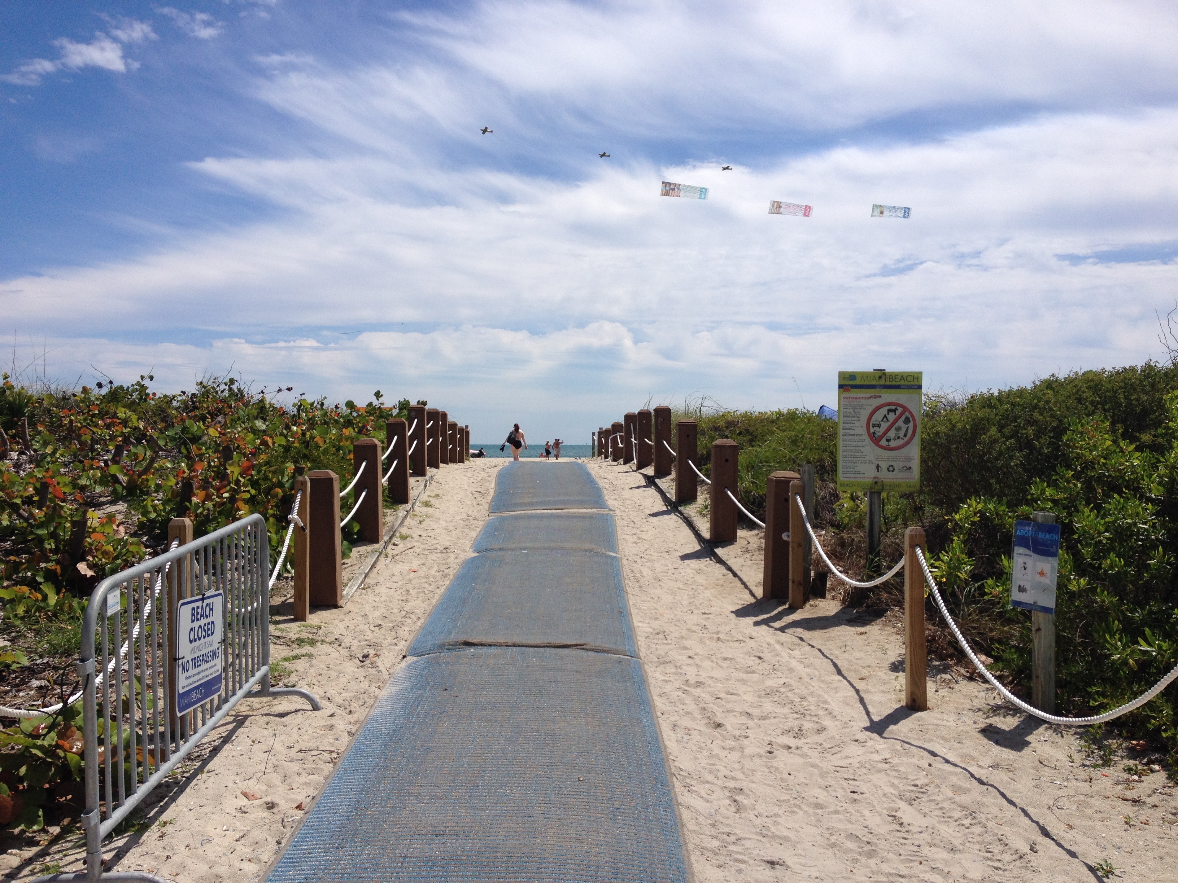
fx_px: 1191
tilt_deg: -2.1
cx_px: 589
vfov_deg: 40.7
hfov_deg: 52.6
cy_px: 442
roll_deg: +0.3
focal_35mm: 35
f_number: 2.4
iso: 50
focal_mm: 4.28
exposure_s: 1/3953
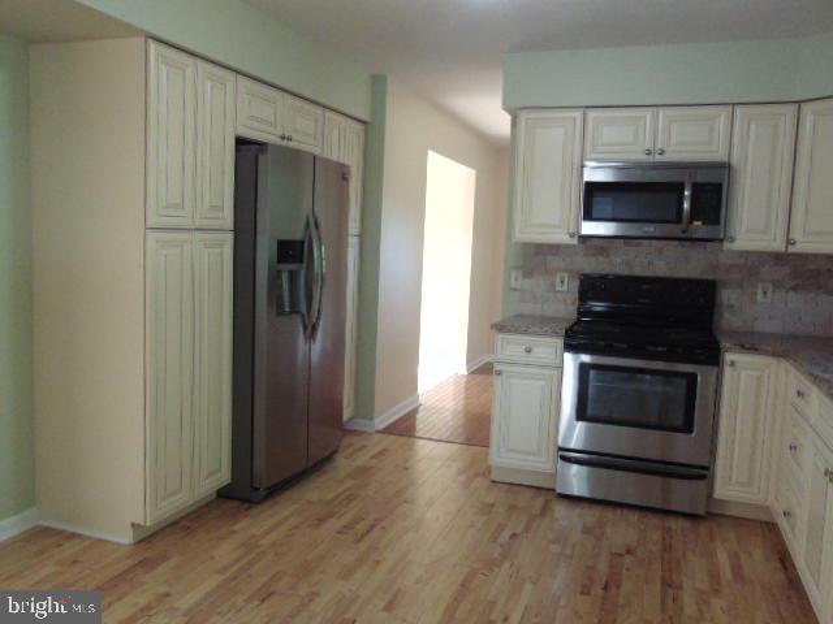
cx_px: 416
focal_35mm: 30
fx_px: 722
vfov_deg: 46.8
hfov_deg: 60.0
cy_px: 312
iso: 250
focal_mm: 5.4
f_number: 3.1
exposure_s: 1/30
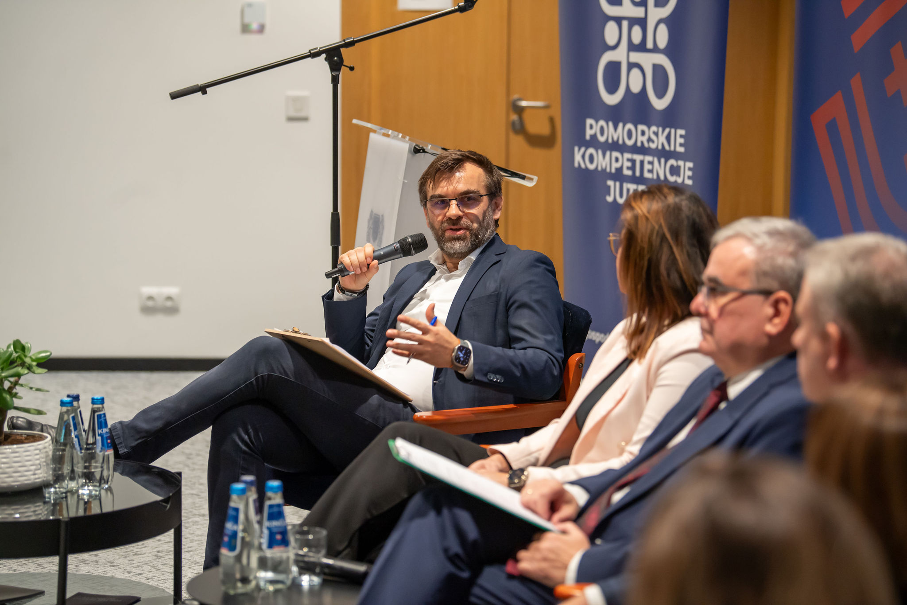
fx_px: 2569
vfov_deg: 13.4
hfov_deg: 20.0
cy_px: 302
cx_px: 454
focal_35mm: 102
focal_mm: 102
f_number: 2.8
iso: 2200
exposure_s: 1/320
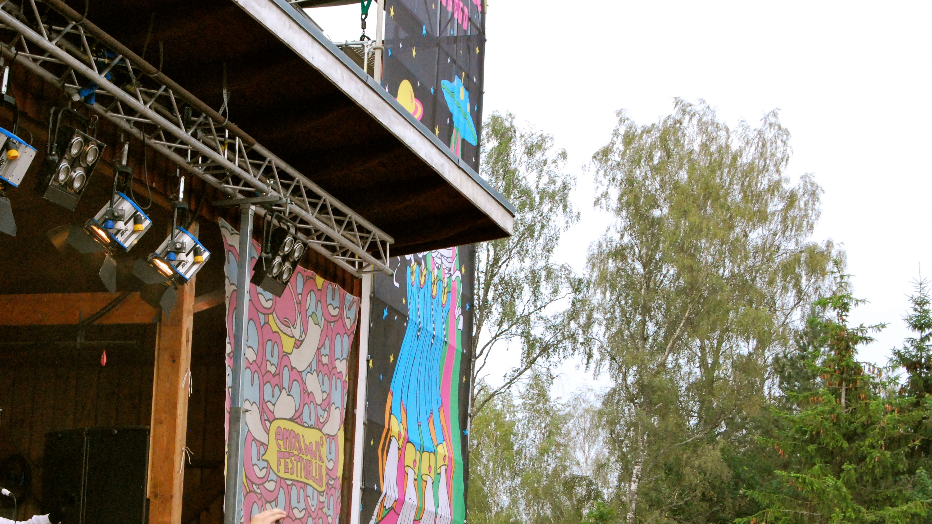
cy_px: 350
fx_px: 2175
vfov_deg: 13.7
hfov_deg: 24.2
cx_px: 404
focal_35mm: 88
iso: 1600
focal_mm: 42
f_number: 10
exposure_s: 1/400
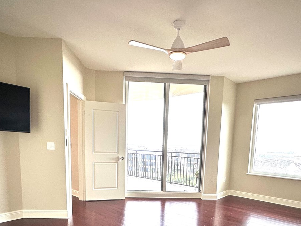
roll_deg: -1.6
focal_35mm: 25
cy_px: 174
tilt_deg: -7.3
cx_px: 155
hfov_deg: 69.4
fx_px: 217
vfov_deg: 52.1
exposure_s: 1/99
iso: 80
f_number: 2.2
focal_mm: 2.22
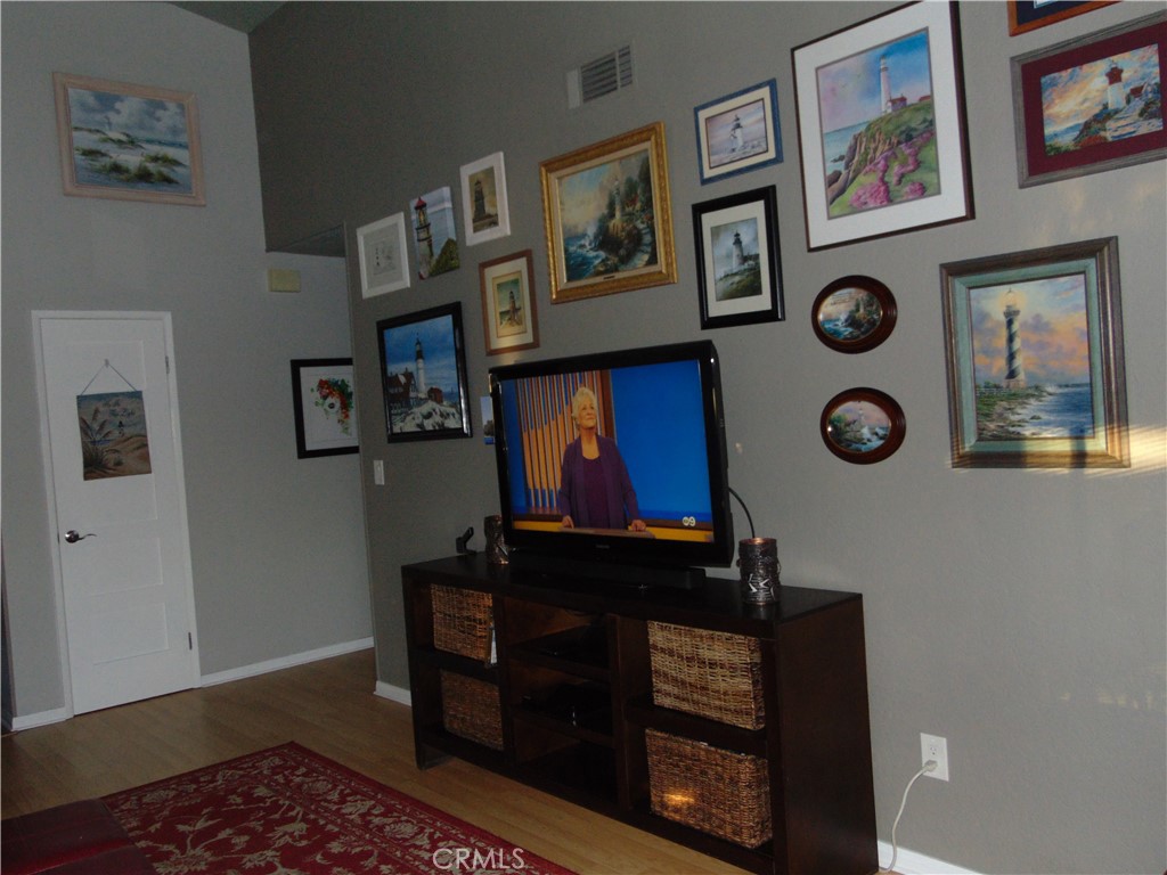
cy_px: 438
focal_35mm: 30
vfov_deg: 46.8
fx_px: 1011
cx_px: 584
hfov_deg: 60.0
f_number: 3.1
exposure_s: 1/40
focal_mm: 5.4
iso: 200
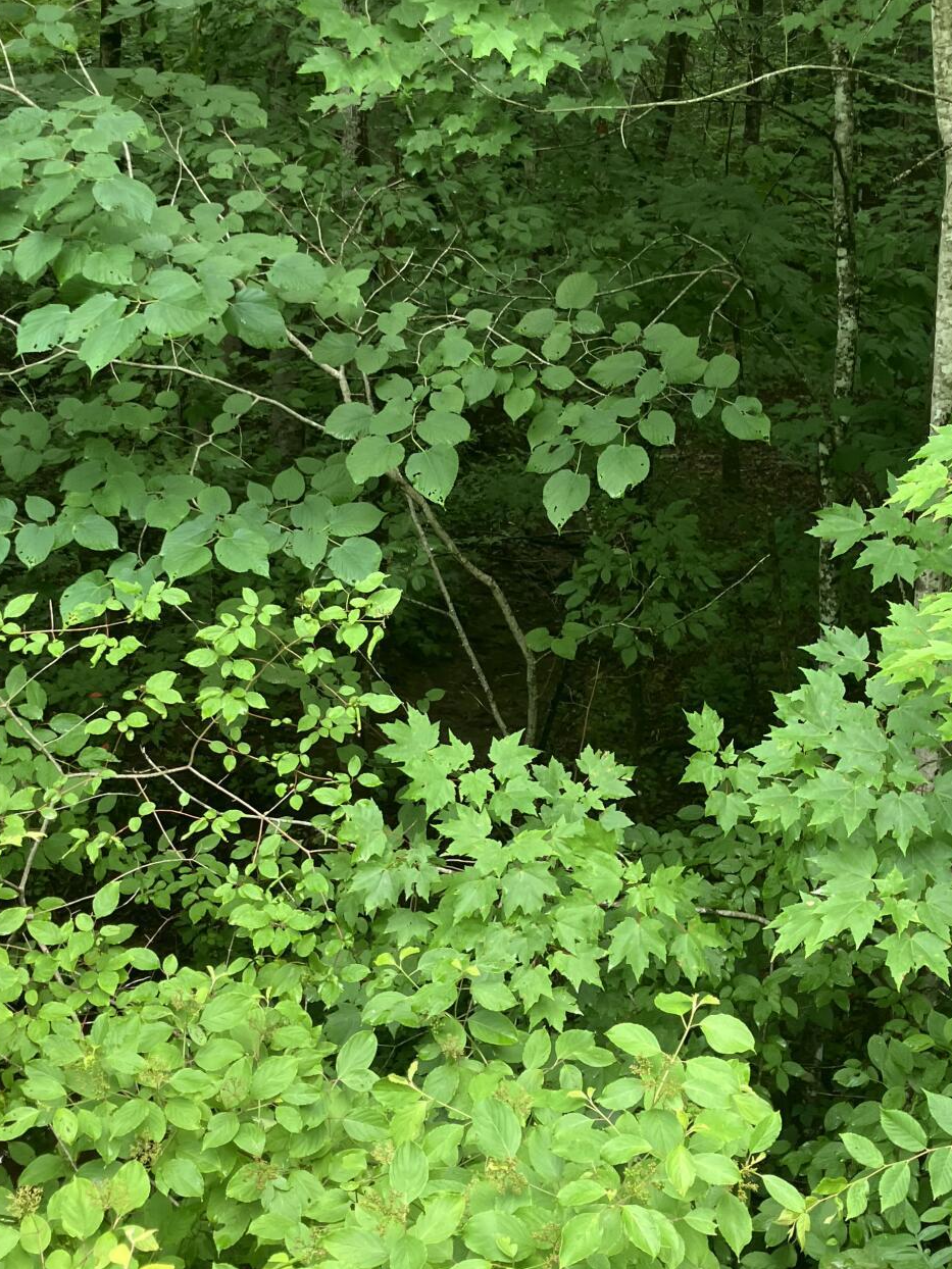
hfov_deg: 32.1
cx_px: 541
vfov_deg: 41.8
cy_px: 496
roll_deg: -1.4
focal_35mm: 45
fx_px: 1650
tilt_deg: -7.5
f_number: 1.8
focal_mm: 3.99
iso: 80
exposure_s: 1/121
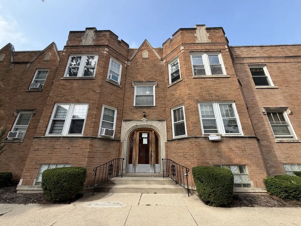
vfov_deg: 85.7
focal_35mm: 14
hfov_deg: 102.1
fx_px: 122
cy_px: 113
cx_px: 150
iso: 40
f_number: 2.2
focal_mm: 2.22
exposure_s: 1/694
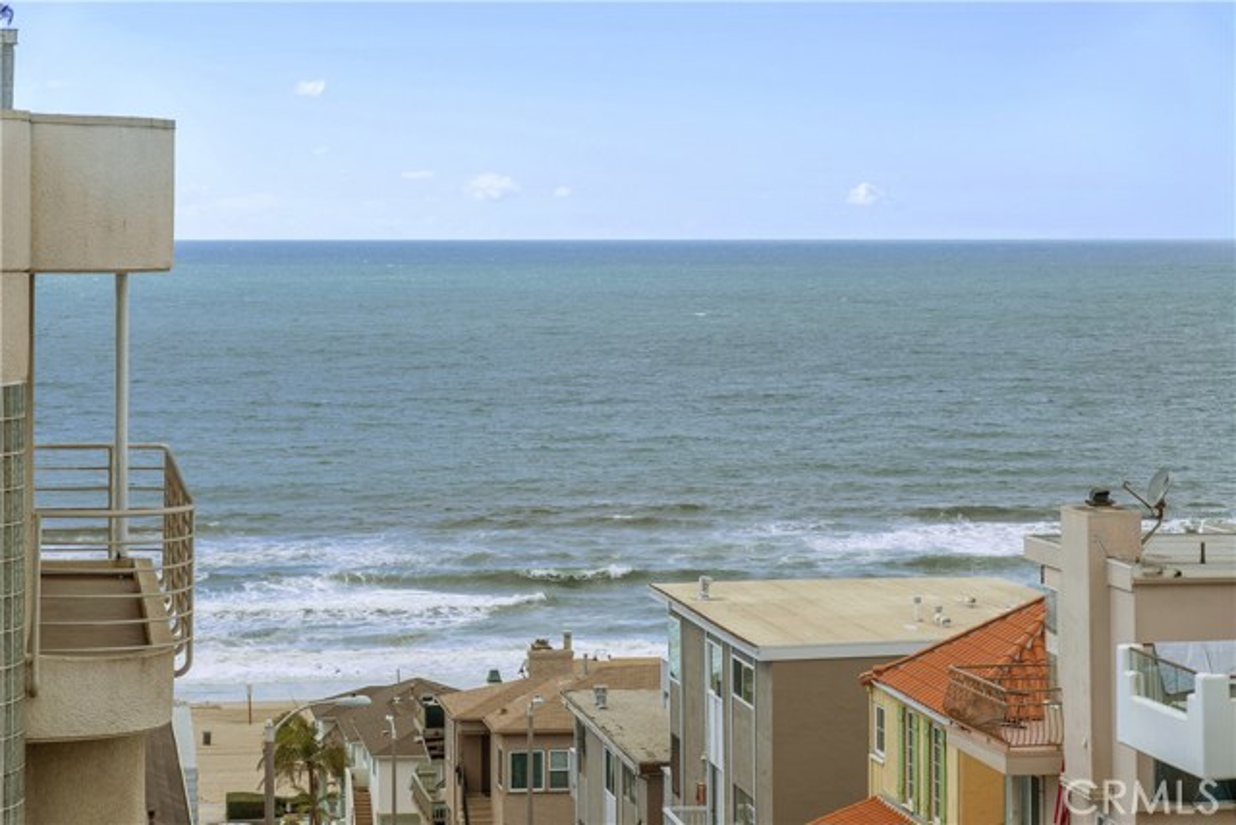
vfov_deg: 13.7
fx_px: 3434
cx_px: 618
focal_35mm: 100
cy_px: 412
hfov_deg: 20.4
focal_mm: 100
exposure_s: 1/2000
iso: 125
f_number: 8
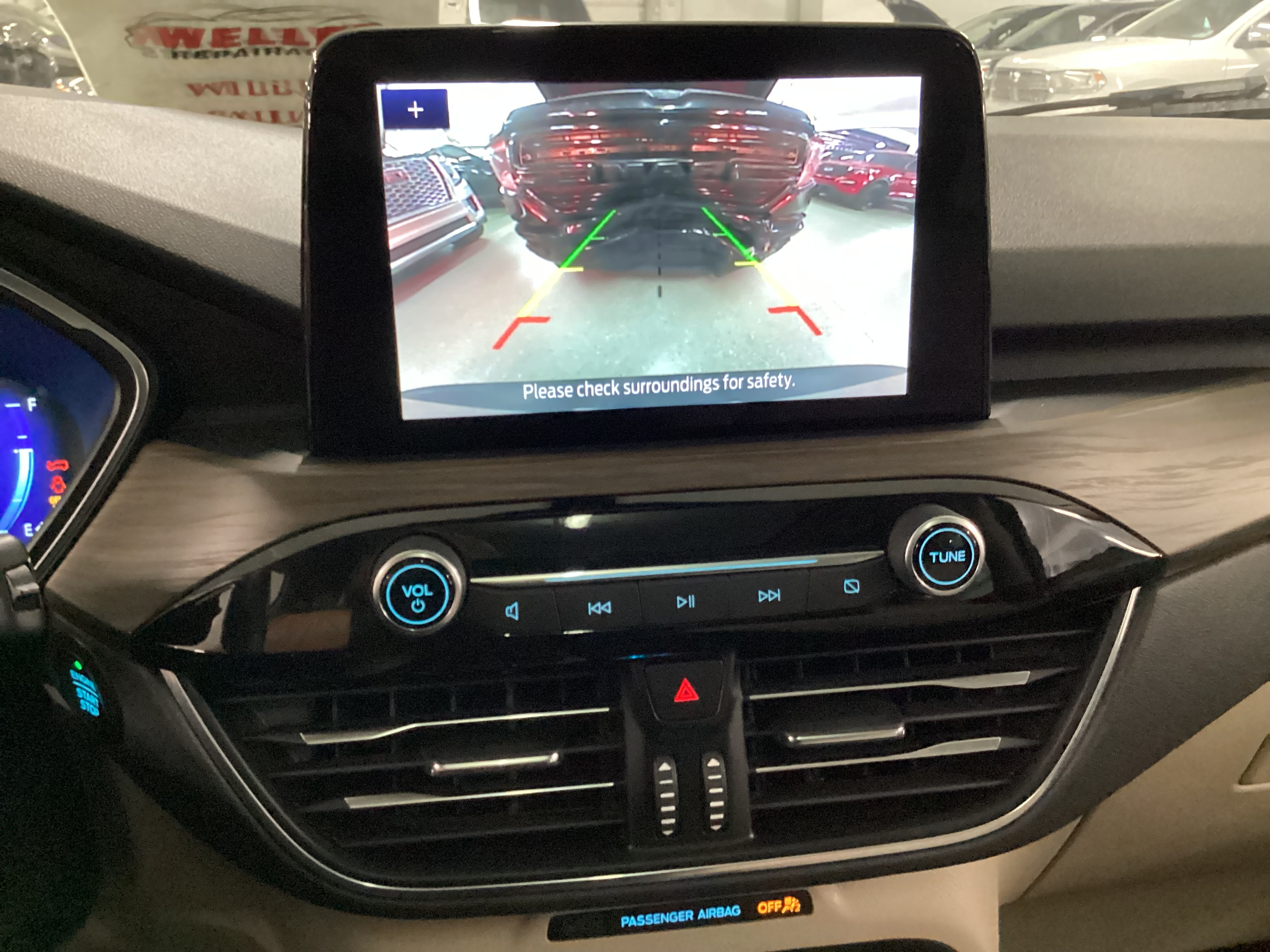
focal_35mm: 31
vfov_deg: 45.4
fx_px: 1137
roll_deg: -0.1
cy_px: 476
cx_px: 635
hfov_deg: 58.4
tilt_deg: -22.3
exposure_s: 1/25
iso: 640
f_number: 2.4
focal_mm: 3.3
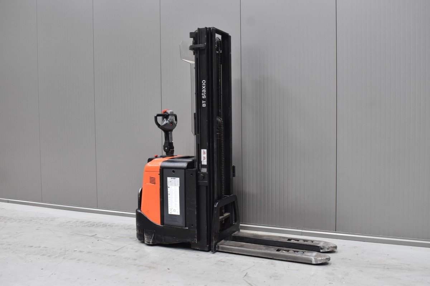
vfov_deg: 38.4
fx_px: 412
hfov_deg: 55.1
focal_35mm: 34
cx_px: 215
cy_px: 143
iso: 1250
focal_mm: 23
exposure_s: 1/25
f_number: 5.6
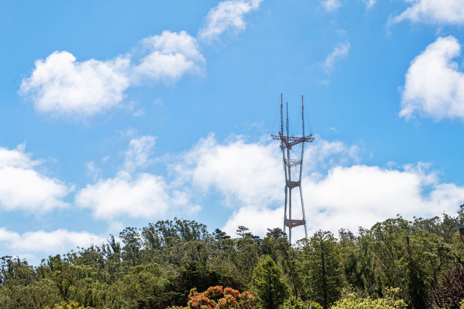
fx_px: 605
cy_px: 154
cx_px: 232
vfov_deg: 28.6
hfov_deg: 41.9
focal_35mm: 47
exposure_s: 1/1600
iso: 400
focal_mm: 47
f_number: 9
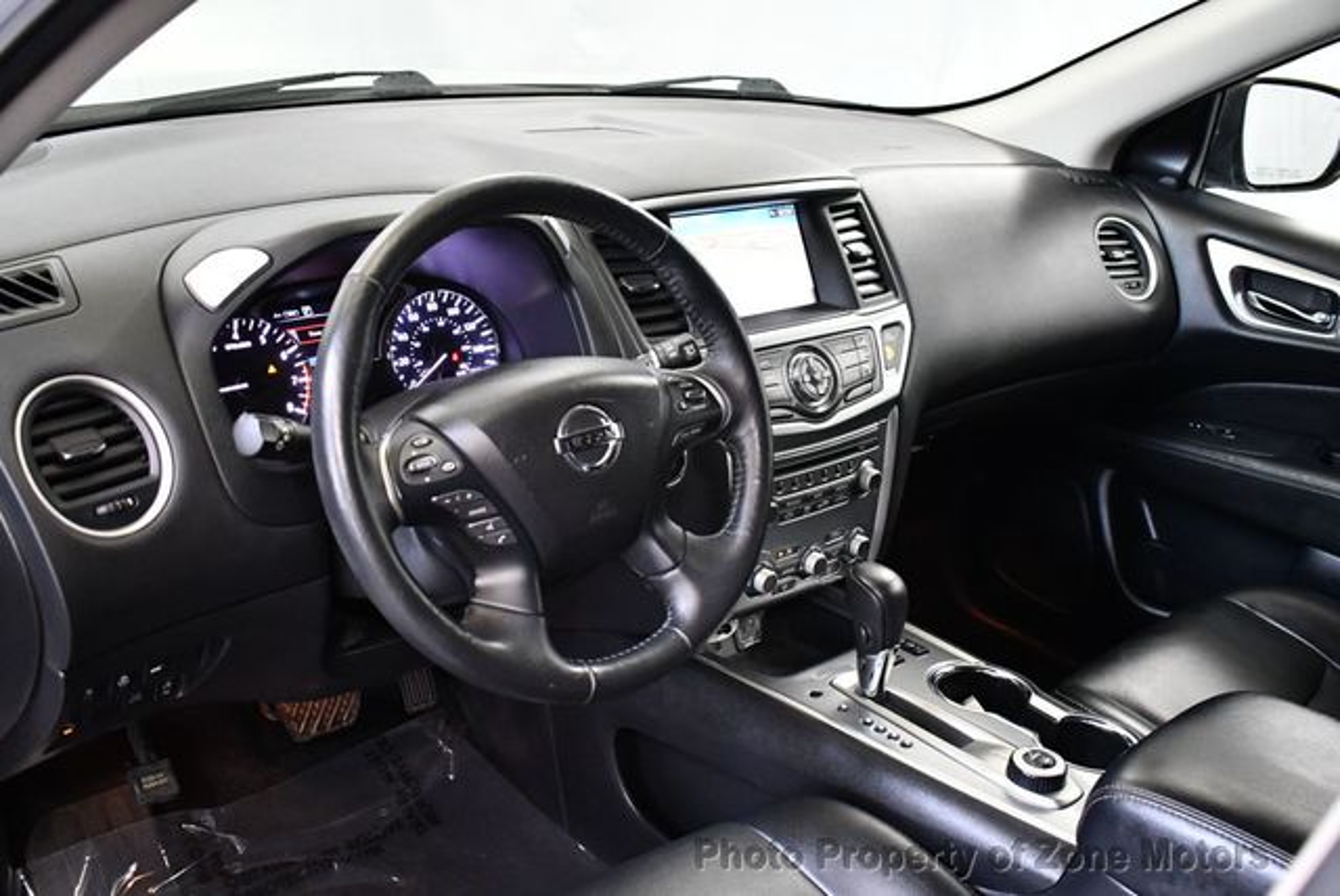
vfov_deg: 36.9
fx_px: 1341
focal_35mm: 36
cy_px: 448
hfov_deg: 53.1
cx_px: 670
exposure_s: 1/100
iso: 3200
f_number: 3.5
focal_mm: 18
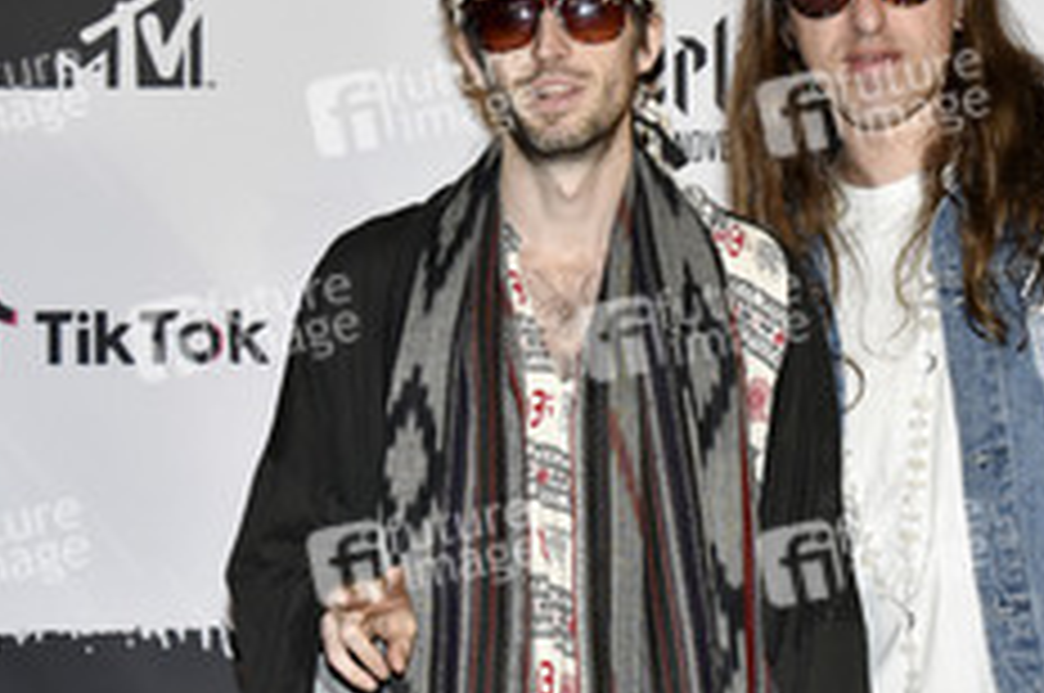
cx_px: 754
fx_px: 5184
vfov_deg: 7.6
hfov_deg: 11.5
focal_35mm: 179
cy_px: 441
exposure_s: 1/250
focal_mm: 92
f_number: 5
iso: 2000
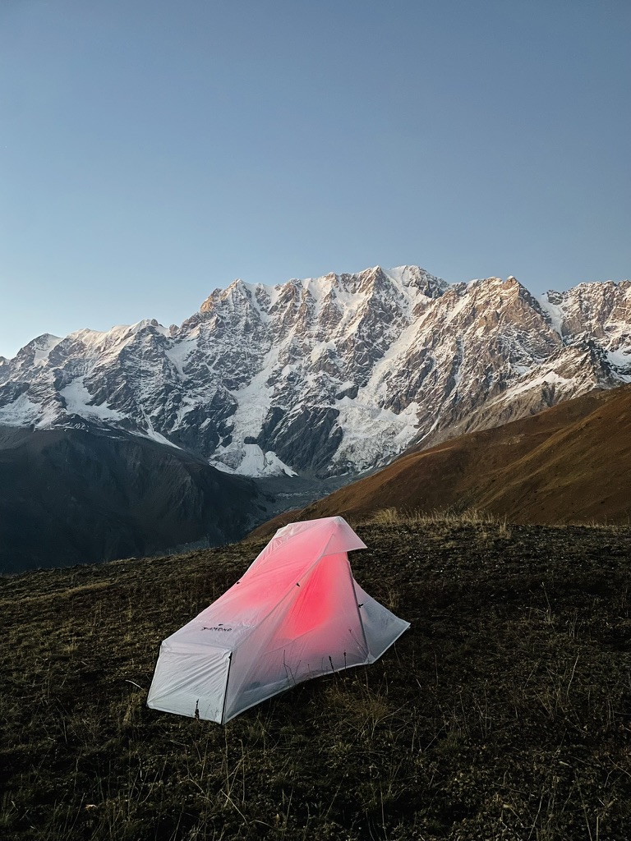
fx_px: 632
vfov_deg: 67.3
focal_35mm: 26
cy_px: 420
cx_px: 316
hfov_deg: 53.1
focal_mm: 4.2
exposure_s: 1/12
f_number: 1.6
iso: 500
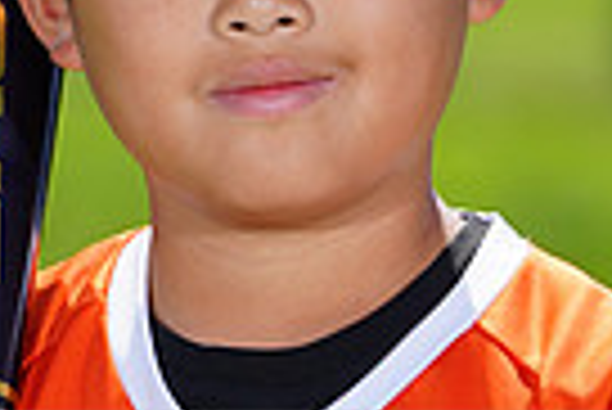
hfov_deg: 1.7
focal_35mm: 1228
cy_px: 473
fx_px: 20898
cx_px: 164
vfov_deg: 1.1
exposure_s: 1/250
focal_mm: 288
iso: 100
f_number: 8
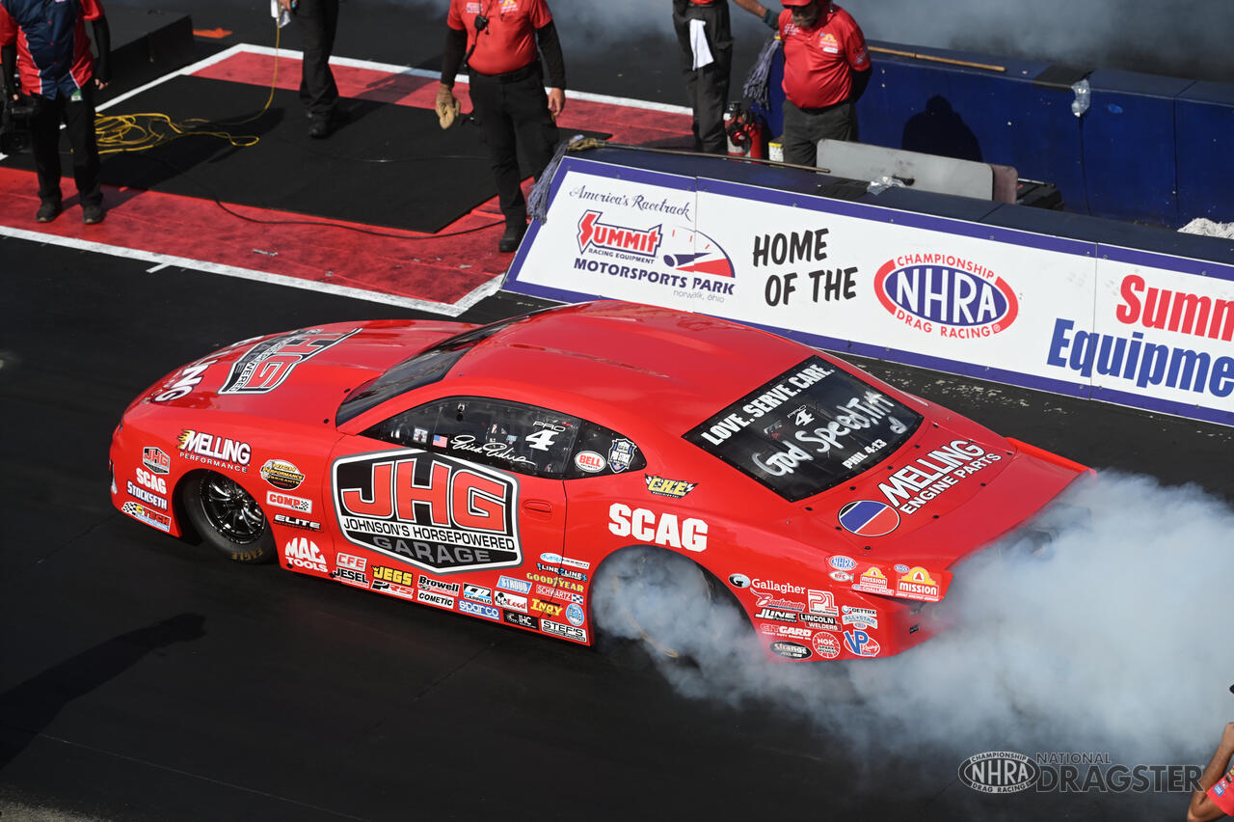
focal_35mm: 130
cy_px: 411
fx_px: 4454
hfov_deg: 15.8
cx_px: 617
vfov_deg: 10.5
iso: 200
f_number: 7.1
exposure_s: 1/1600
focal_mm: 130
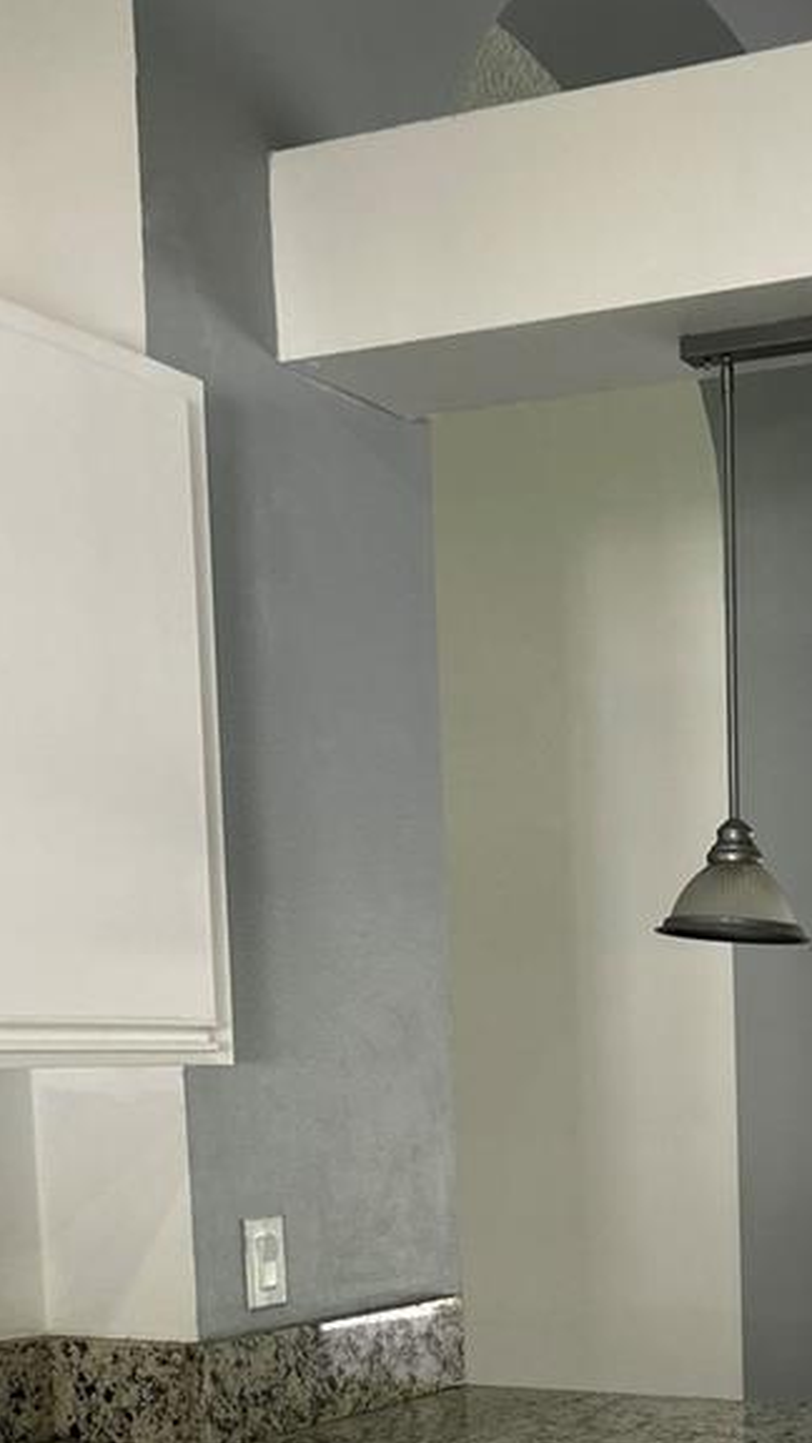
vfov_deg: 33.2
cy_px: 1355
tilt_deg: -6.9
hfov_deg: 19.6
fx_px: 2258
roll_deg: +1.1
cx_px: 882
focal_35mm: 59
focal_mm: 5.7
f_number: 1.5
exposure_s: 1/120
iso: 100
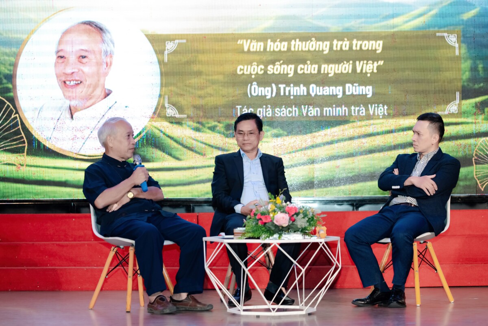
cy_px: 163
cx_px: 244
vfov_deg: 13.2
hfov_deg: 19.6
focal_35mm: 104
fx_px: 1410
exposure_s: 1/200
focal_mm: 104
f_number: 3.2
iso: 800
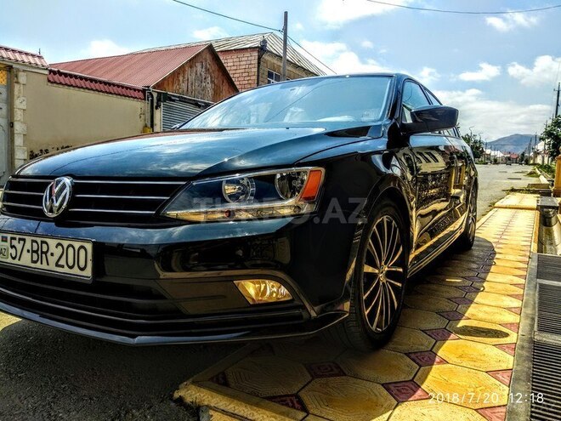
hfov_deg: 67.3
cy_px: 210
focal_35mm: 26
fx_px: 421
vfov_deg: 53.1
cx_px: 280
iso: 125
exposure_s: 1/1051
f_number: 2.2
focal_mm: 3.81
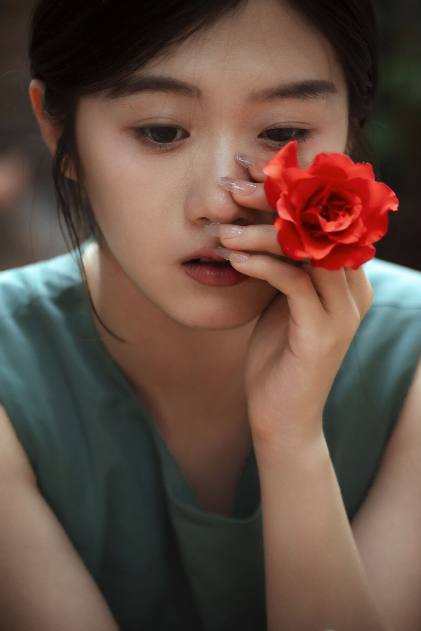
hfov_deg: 11.4
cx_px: 210
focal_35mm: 120
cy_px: 316
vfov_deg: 17.1
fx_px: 2103
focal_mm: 120
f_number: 4
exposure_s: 1/125
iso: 500
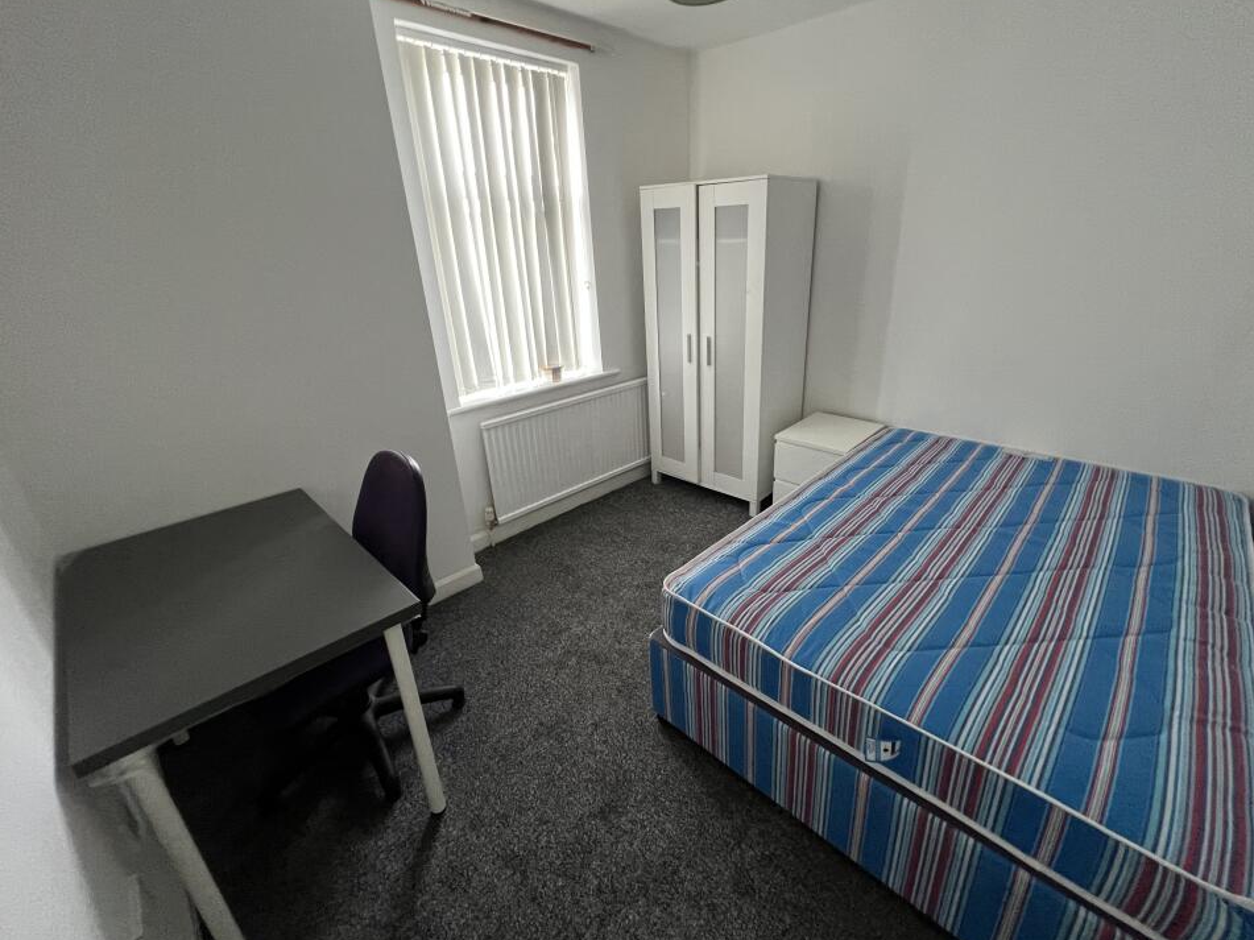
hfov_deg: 101.9
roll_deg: +1.6
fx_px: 507
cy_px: 450
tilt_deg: -21.1
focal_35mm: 14
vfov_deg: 85.6
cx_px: 665
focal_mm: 1.57
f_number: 1.8
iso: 320
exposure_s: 1/50
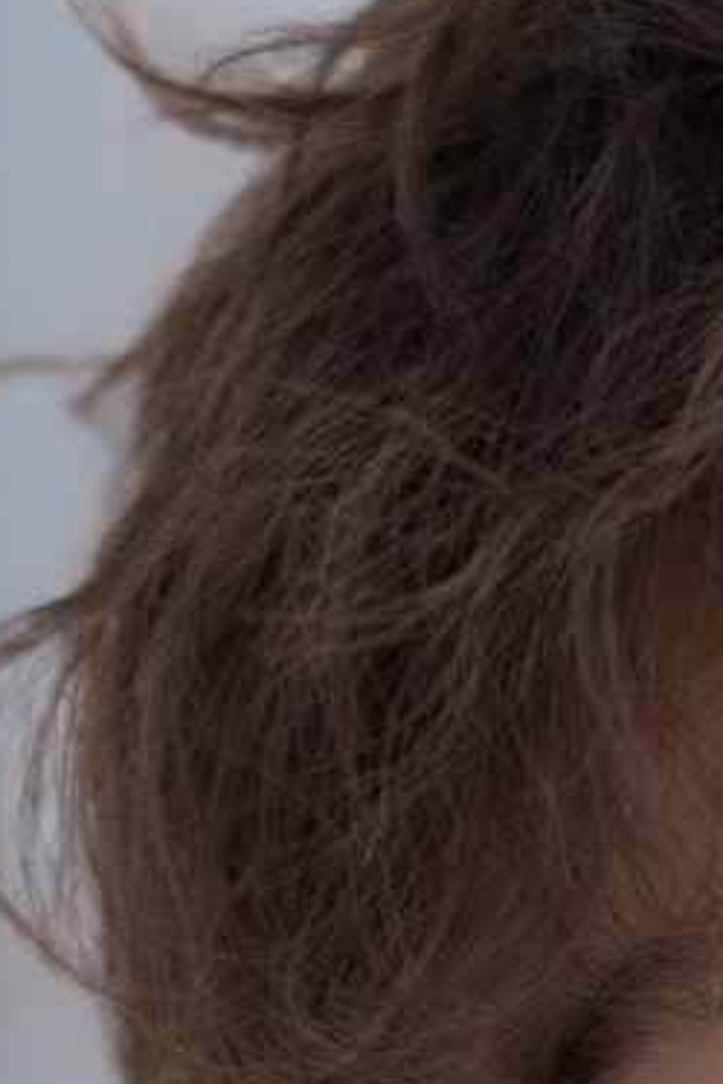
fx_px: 7132
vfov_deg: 8.5
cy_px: 1441
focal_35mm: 237
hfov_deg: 5.7
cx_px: 1321
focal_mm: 59
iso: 100
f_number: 5.6
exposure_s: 1/125
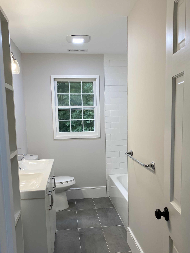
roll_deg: +1.4
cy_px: 148
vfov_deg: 56.5
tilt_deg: -7.7
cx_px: 100
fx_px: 234
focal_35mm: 32
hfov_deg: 44.1
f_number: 1.8
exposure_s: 1/120
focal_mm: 4.25
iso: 80
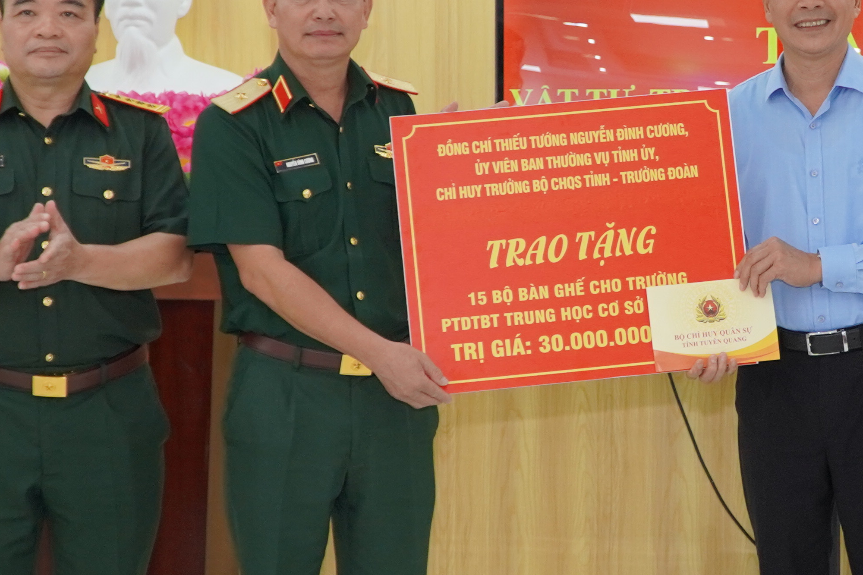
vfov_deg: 13.2
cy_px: 224
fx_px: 2481
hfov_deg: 19.5
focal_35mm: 104
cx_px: 723
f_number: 4
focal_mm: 23
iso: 500
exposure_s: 1/160
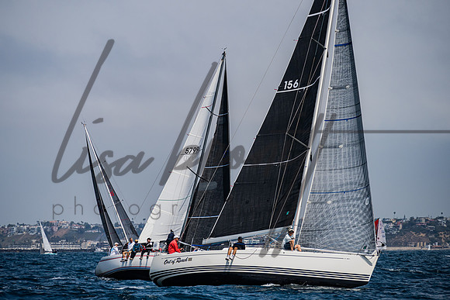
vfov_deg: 5.8
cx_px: 212
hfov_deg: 8.7
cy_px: 127
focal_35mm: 236
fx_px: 2946
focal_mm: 200
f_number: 6.3
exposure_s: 1/1250
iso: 250
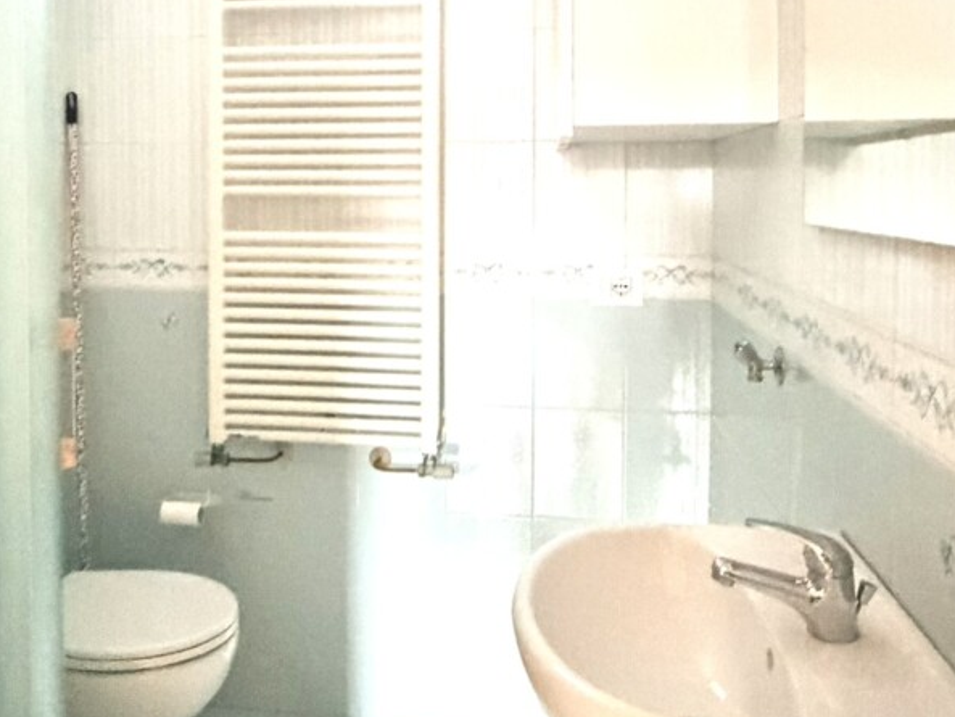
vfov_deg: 41.0
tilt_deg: -0.4
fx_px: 938
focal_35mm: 34
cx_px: 419
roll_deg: +0.5
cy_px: 209
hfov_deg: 53.8
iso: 1600
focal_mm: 2.22
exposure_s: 1/40
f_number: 2.2
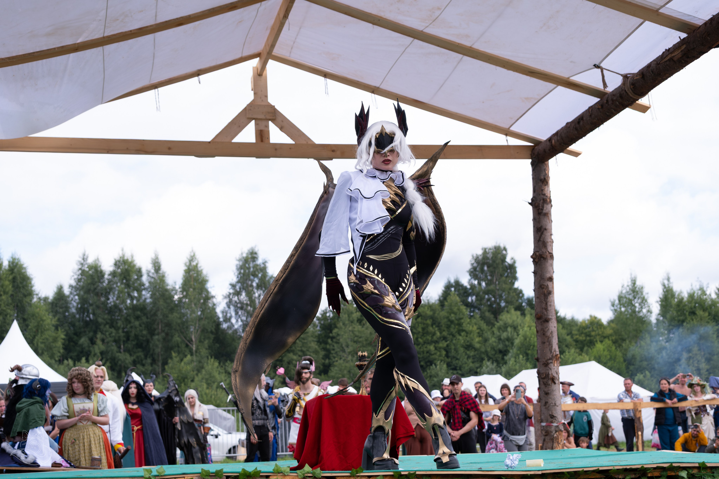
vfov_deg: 26.5
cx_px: 360
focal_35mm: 51
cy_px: 240
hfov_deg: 38.9
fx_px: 1019
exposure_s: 1/1250
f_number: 3.2
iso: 200
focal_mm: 34.2
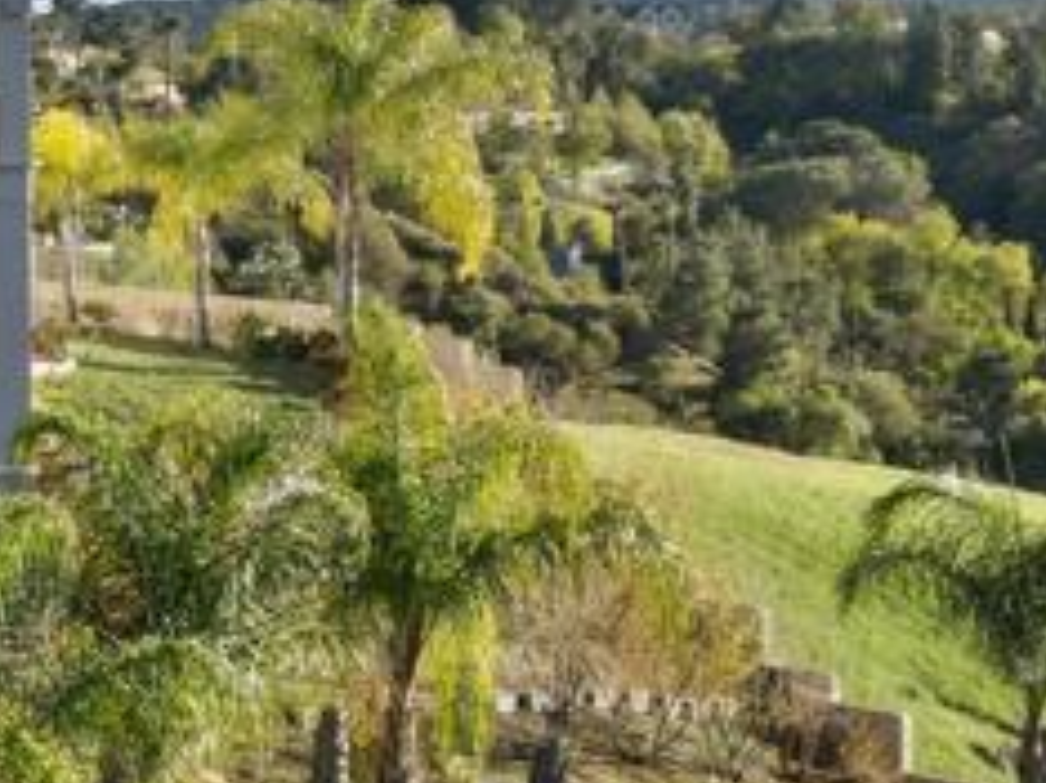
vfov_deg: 14.1
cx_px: -952
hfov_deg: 15.5
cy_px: 459
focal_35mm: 105
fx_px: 3170
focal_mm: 12.29
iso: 110
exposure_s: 1/500
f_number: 2.8
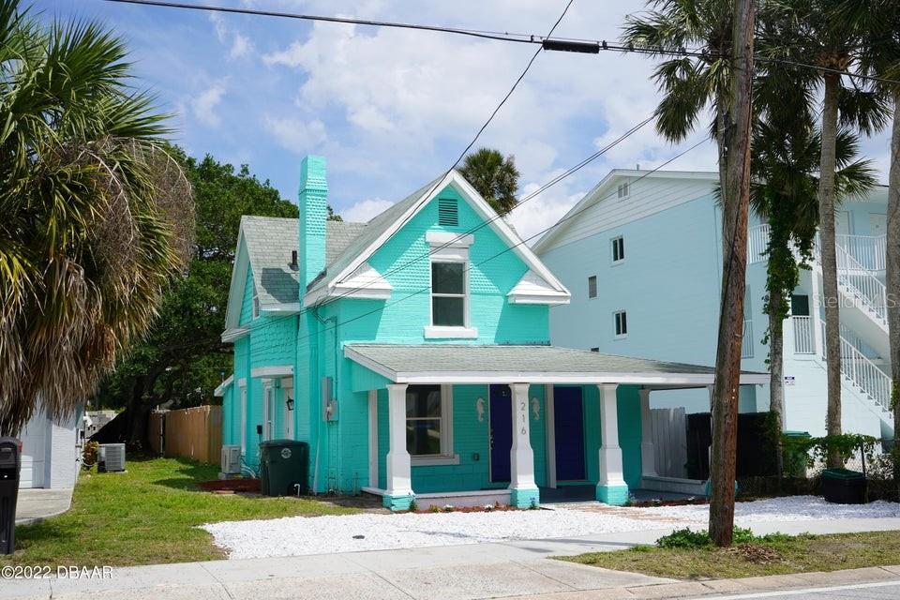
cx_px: 450
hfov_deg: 48.5
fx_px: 1000
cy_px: 300
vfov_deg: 33.4
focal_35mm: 40
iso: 100
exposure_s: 1/250
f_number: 10
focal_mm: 40
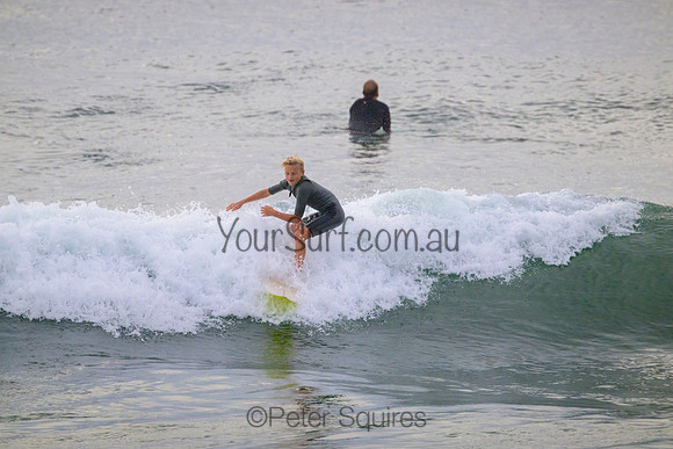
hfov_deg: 2.6
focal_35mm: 800
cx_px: 336
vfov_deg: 1.7
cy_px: 224
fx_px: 14958
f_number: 11
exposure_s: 1/2000
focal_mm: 800
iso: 1800
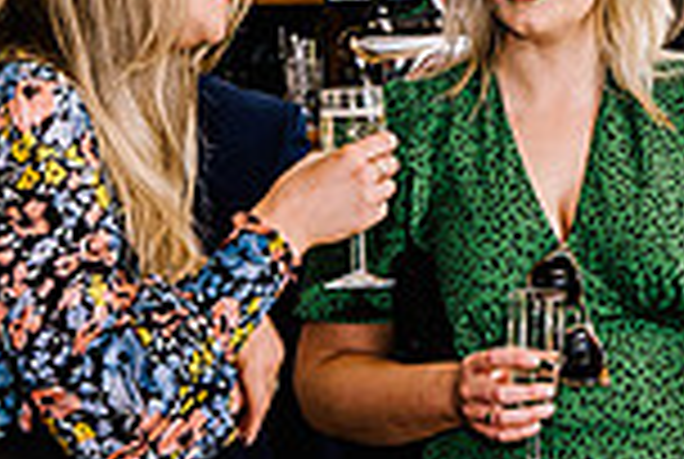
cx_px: 648
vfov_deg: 8.1
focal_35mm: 170
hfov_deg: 12.0
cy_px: 241
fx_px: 3236
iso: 800
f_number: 4.5
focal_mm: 44
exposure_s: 1/200
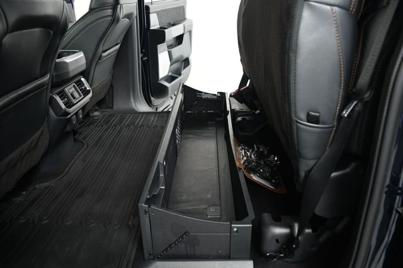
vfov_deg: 43.6
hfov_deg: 62.0
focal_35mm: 30
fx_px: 336
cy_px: 134
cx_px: 202
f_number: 3.5
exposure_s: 1/160
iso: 100
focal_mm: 20
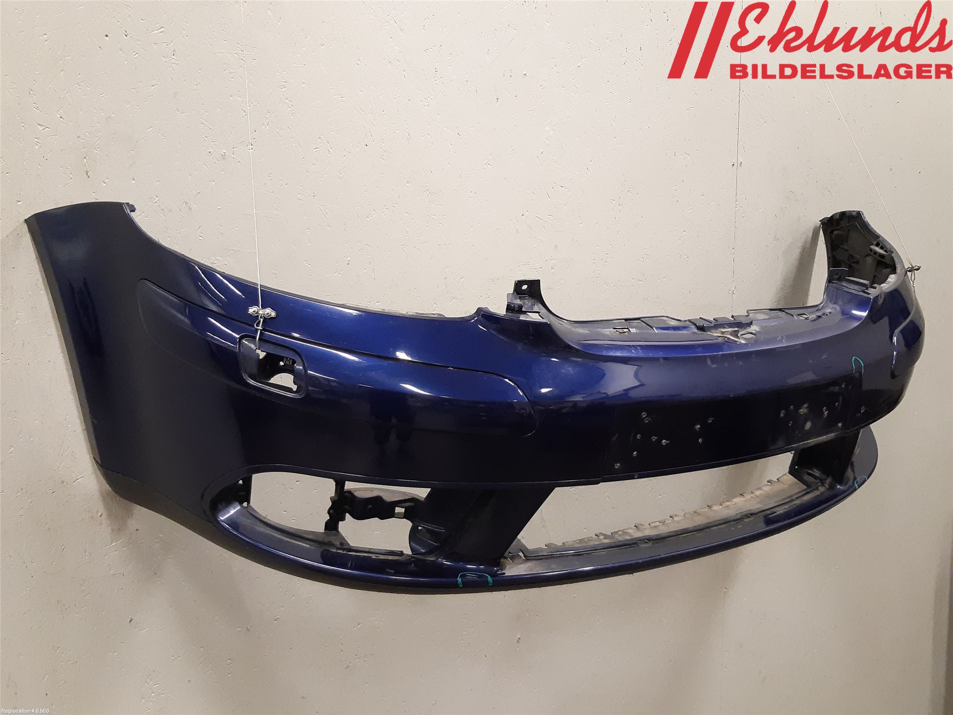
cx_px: 476
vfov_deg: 53.1
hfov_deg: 67.3
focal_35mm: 26
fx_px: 716
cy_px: 358
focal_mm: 3.93
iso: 250
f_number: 1.7
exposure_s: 1/50
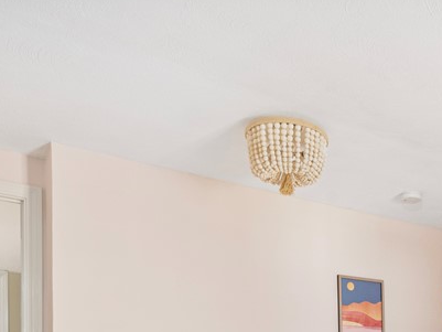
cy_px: 383
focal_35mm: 39
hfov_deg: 43.6
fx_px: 498
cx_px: 400
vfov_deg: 31.7
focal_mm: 10
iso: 400
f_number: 10
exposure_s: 1/30
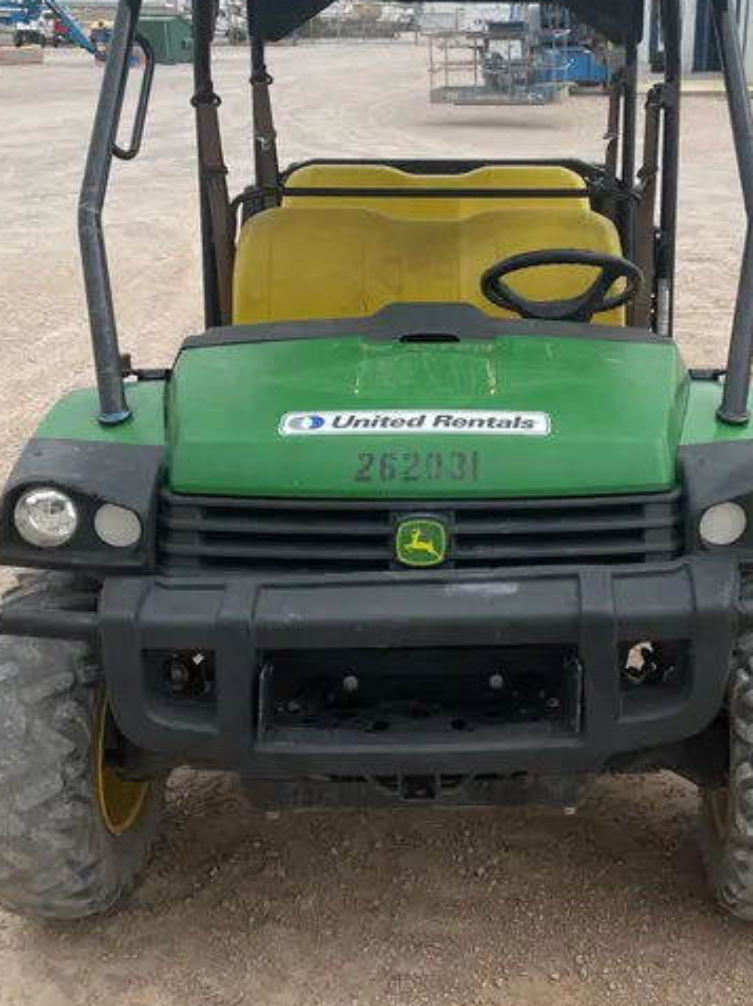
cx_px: 466
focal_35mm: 40
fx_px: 1162
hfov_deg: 35.7
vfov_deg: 46.7
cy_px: 425
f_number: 1.6
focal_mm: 4.2
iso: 32
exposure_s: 1/3125
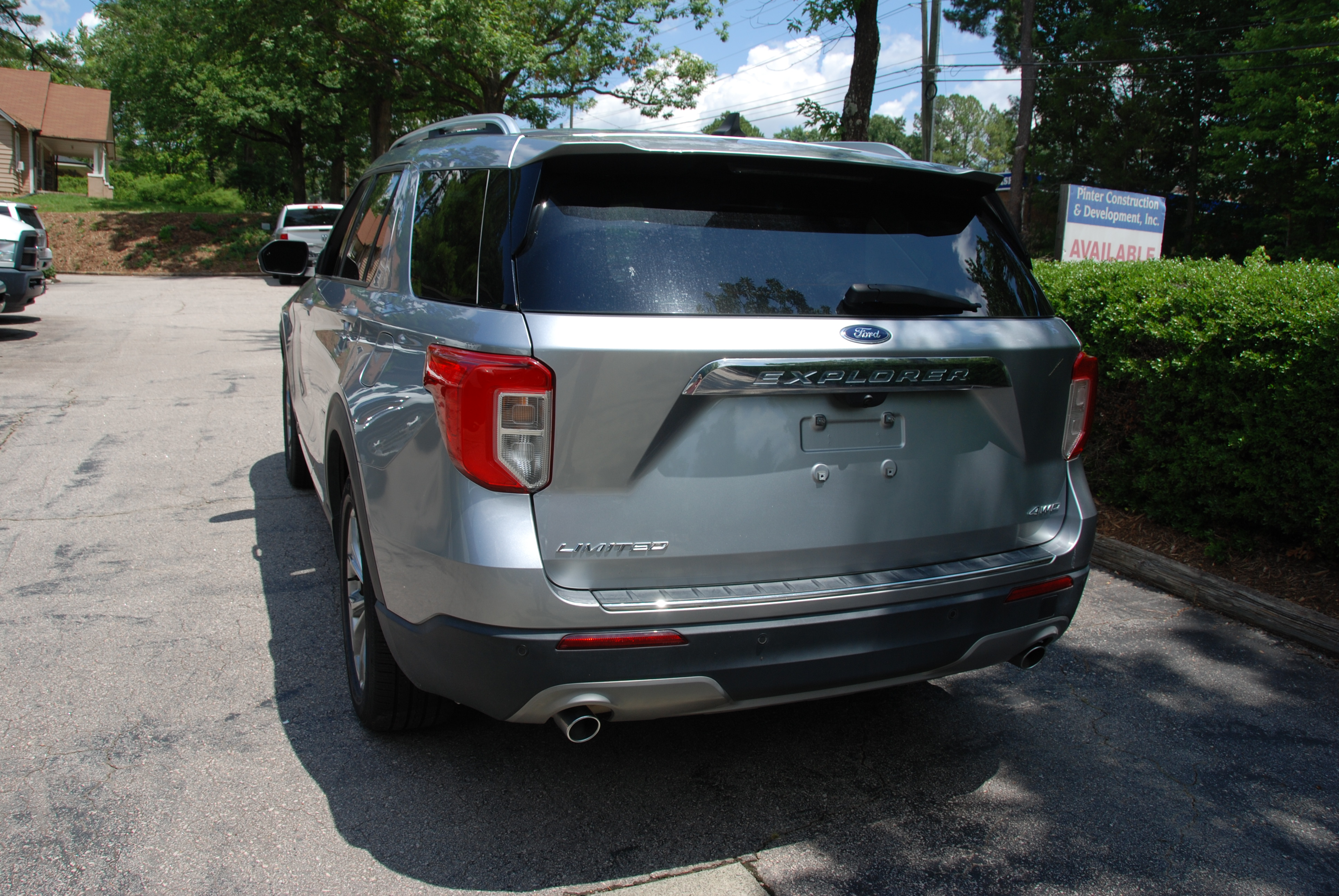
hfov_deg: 67.3
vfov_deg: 48.0
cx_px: 670
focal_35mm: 27
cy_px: 448
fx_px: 1005
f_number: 8
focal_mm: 18
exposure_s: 1/250
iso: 100
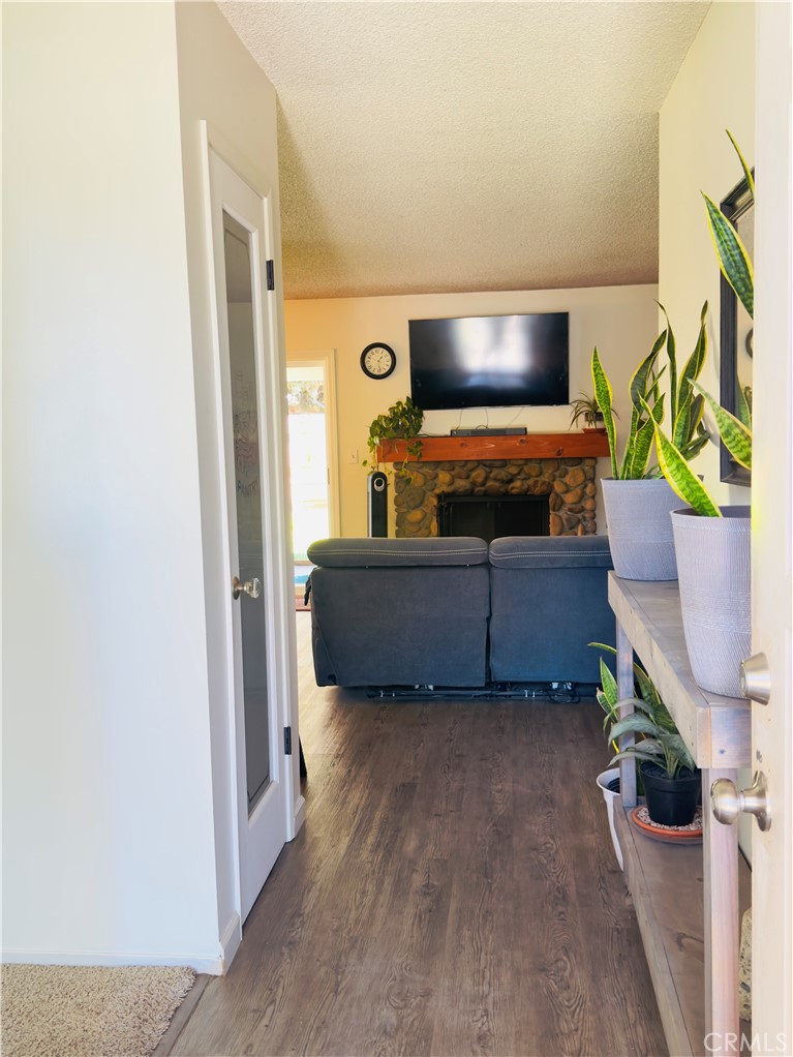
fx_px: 1069
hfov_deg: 40.7
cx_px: 396
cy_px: 528
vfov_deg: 52.6
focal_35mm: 35
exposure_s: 1/60
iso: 125
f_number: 1.78
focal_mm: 6.76
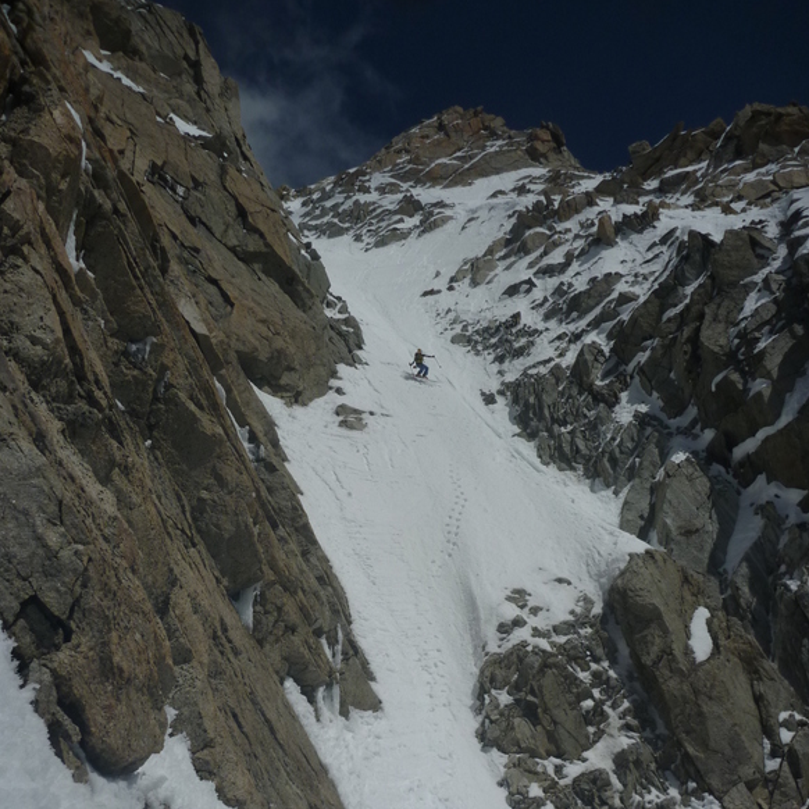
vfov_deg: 47.6
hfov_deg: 48.4
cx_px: 395
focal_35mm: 34
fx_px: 899
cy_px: 544
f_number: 10
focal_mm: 4.9
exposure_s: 1/800
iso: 80
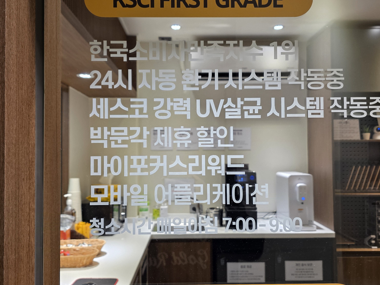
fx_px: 340
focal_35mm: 31
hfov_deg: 58.4
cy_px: 140
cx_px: 189
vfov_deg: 45.4
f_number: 1.7
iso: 200
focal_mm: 6.3
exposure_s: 1/120
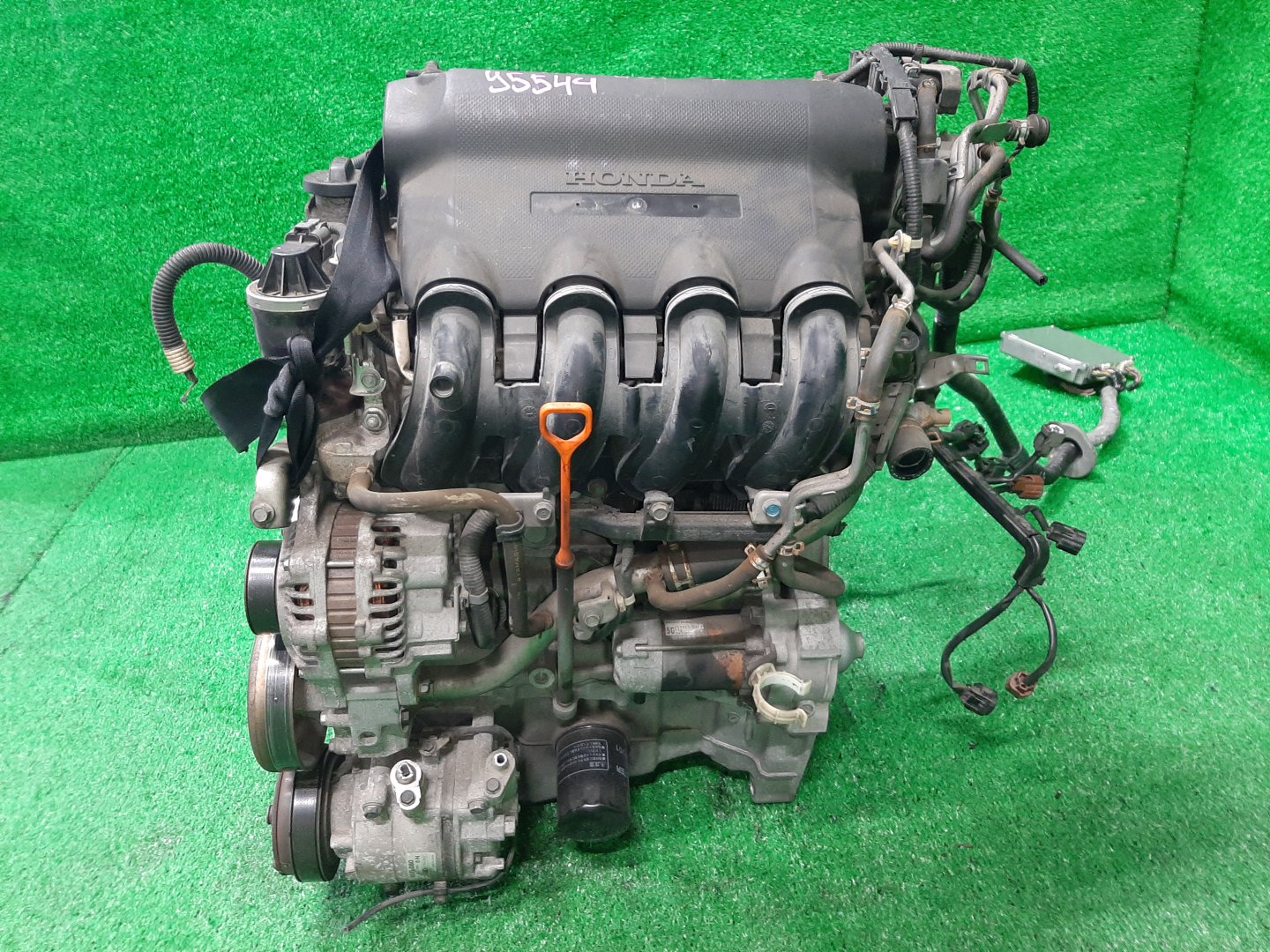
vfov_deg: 53.1
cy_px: 476
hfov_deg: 67.3
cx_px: 635
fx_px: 954
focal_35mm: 26
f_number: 1.7
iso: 185
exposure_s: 1/33
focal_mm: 3.93
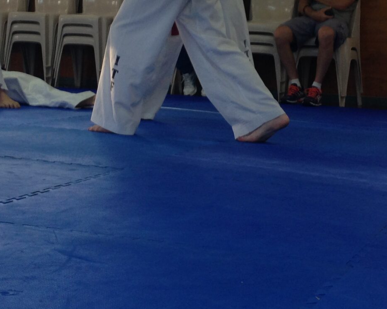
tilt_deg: -1.9
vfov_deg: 17.1
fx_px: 1019
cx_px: 219
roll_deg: -4.3
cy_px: 47
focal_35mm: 89
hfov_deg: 21.5
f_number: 2.4
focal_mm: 4.12
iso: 50
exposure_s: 1/25
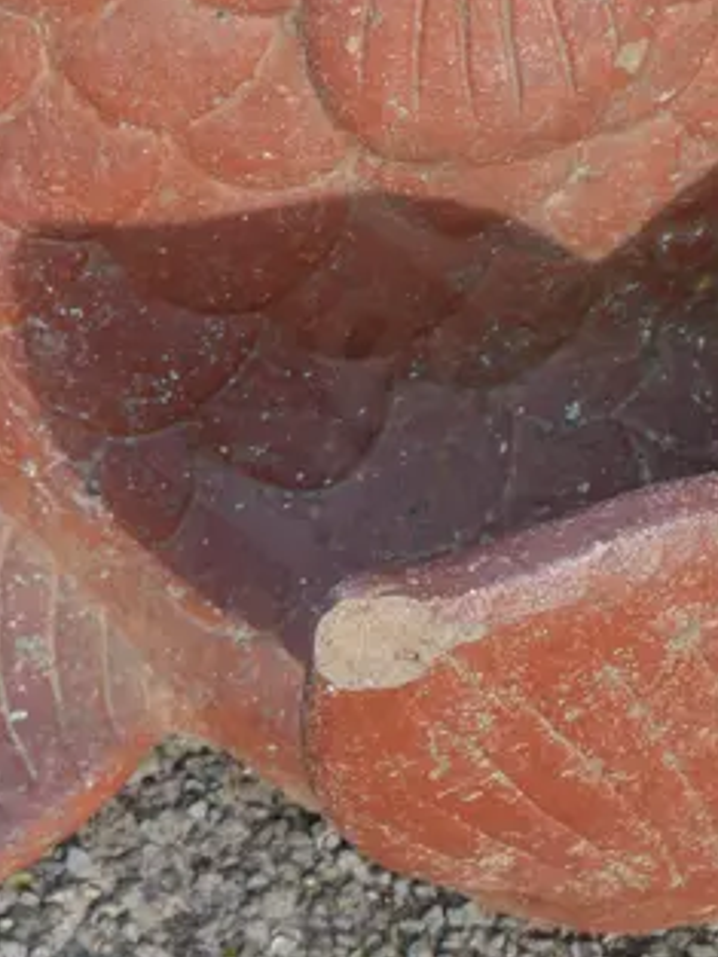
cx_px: 750
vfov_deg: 14.6
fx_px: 3620
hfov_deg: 11.2
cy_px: -135
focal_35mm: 131
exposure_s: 1/160
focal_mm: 20
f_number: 5.6
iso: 200
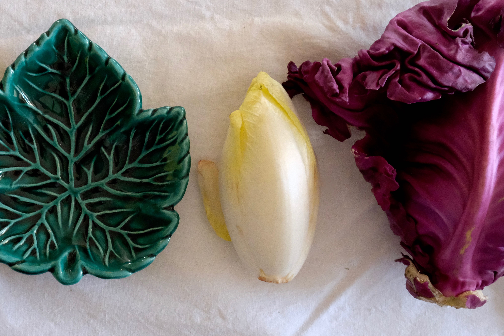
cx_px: 146
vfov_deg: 28.0
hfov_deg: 40.3
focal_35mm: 48
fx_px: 672
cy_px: 140
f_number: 9
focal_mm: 21.4
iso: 12800
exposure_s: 1/250
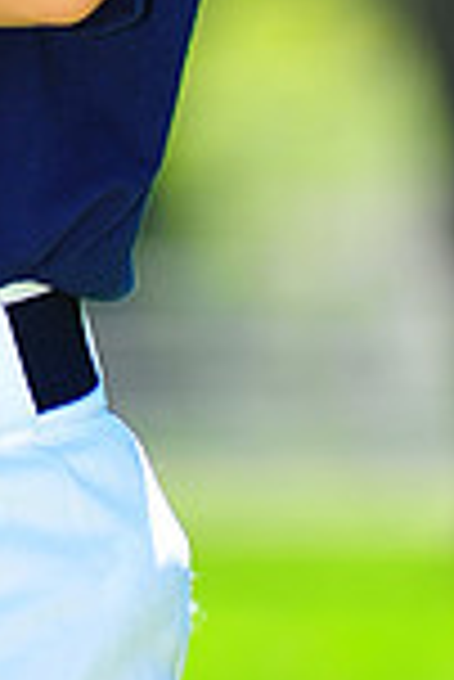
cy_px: -374
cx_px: -292
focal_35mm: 690
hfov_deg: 2.0
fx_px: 13022
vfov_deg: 3.0
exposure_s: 1/400
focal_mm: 180
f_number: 5
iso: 200
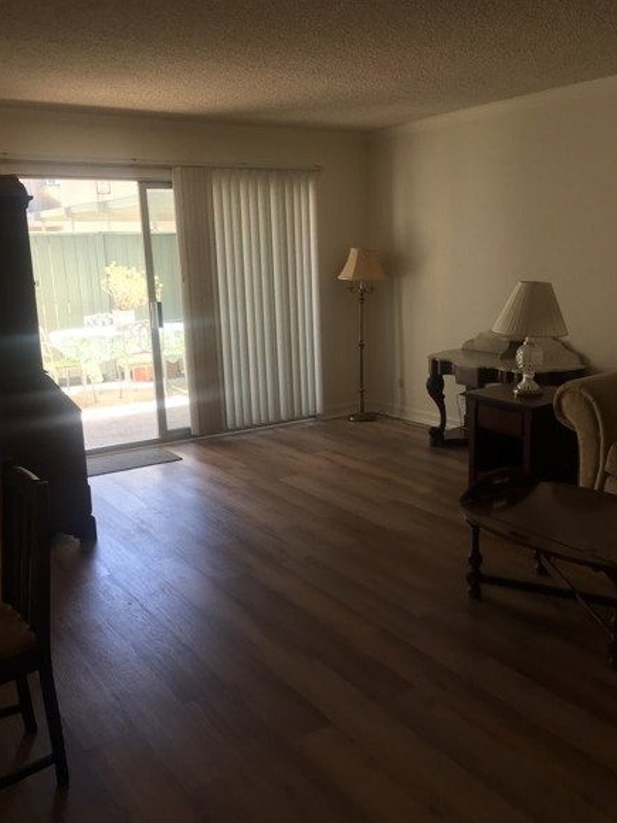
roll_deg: +2.0
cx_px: 322
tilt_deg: -10.0
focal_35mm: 32
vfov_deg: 56.8
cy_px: 441
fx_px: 760
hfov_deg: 44.1
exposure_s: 1/120
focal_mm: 4.15
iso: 50
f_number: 2.2
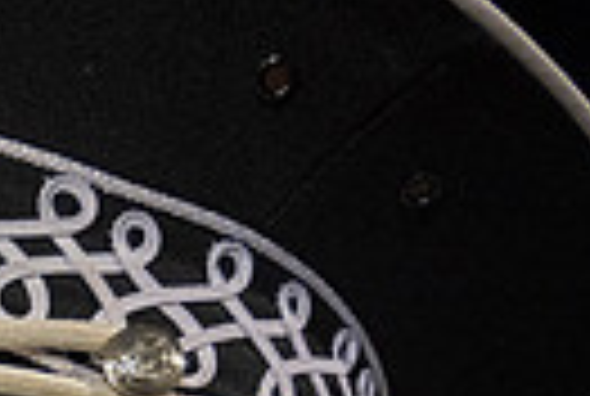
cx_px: -351
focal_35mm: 106
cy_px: 862
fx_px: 1741
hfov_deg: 17.0
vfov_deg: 11.4
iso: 2000
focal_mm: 24
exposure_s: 1/500
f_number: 4
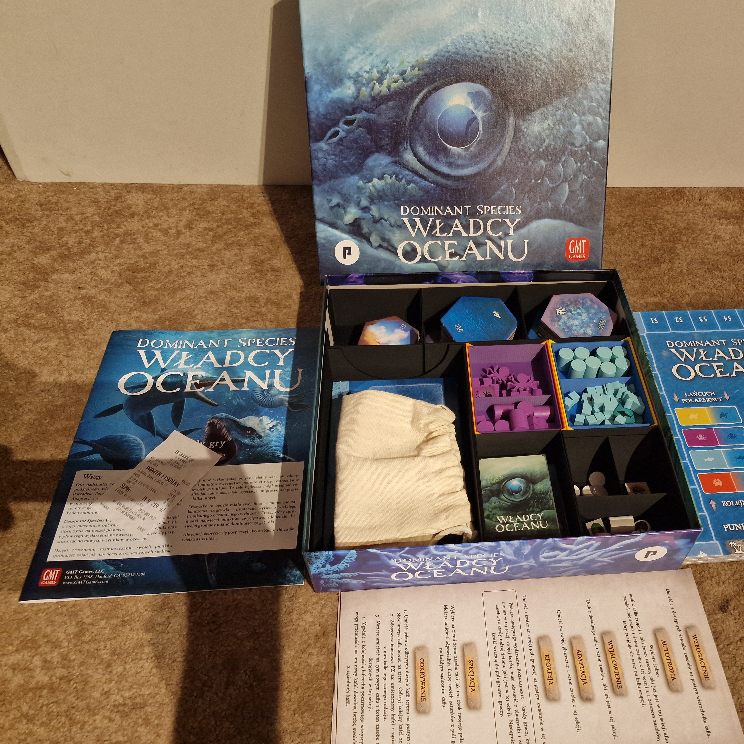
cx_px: 482
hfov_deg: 56.3
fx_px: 681
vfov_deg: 57.3
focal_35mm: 28
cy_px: 370
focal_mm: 6.4
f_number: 1.8
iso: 500
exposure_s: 1/25
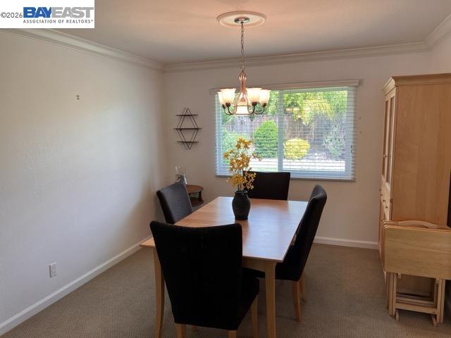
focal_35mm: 26
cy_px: 169
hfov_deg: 67.3
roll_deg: +0.8
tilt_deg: -8.2
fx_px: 339
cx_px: 226
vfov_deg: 53.1
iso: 40
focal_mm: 5.7
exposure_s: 1/120
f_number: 1.5
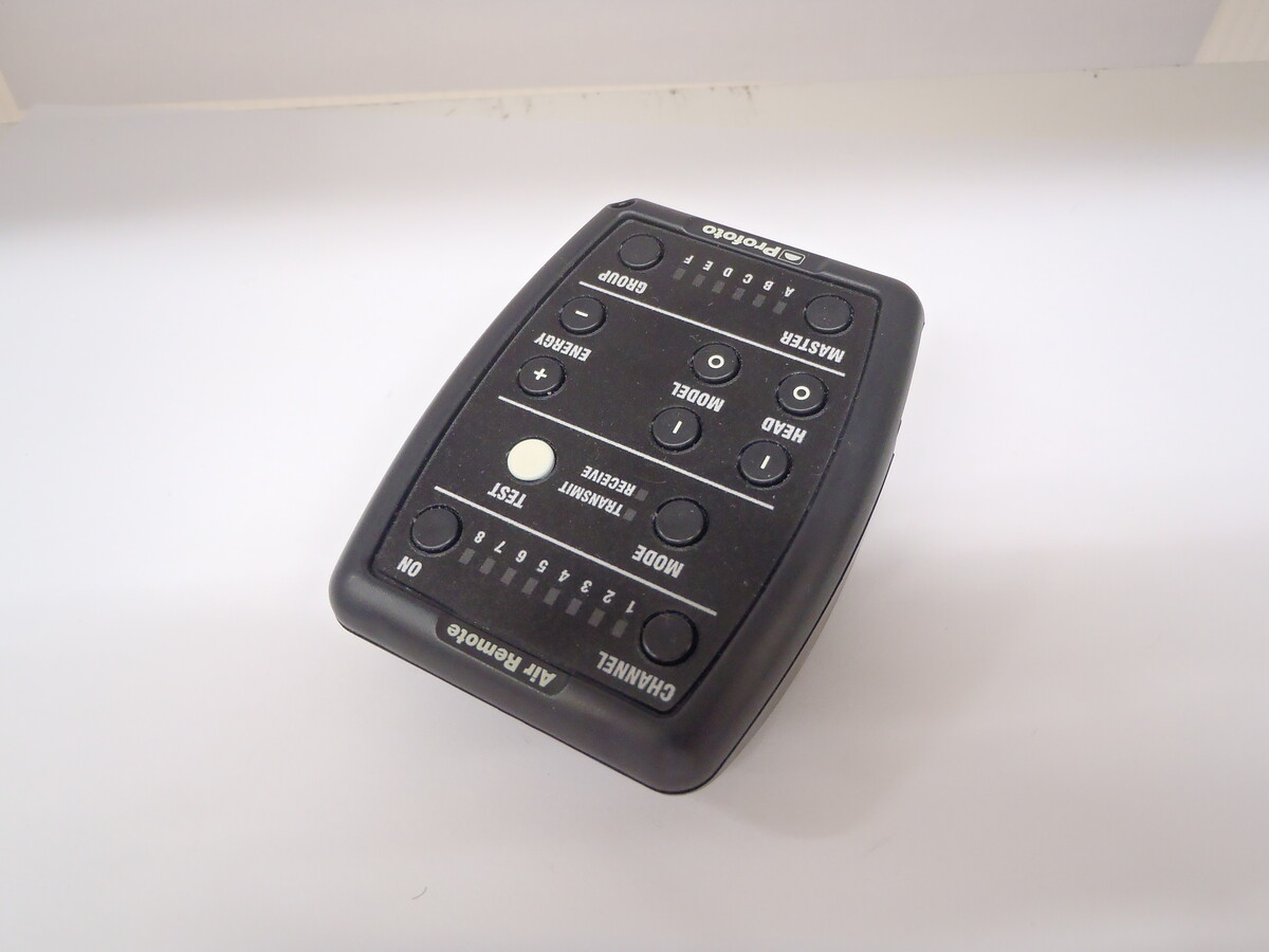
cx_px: 634
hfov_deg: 63.4
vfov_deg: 49.7
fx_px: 1026
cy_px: 476
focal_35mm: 28
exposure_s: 1/15
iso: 200
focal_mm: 5
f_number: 3.9
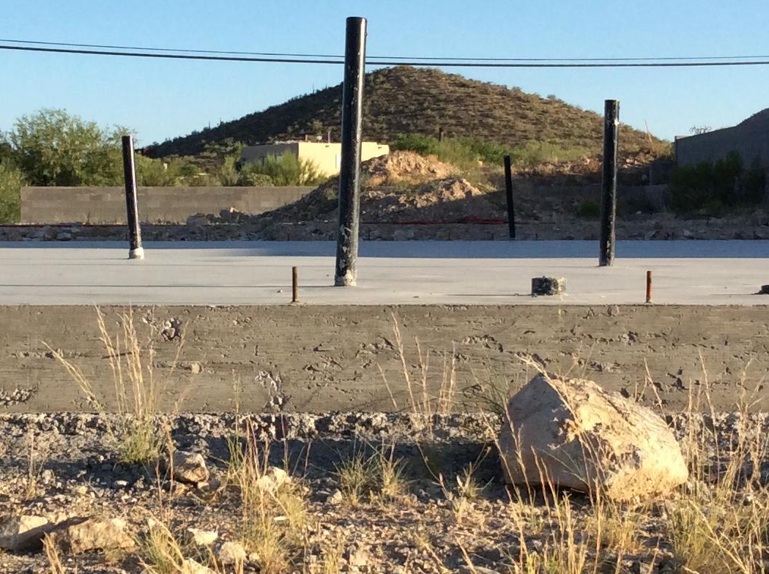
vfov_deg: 18.6
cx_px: 308
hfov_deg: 24.7
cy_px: 296
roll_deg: +0.2
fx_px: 1752
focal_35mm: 79
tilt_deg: -3.9
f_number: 2.4
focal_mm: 3.3
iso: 32
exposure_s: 1/880
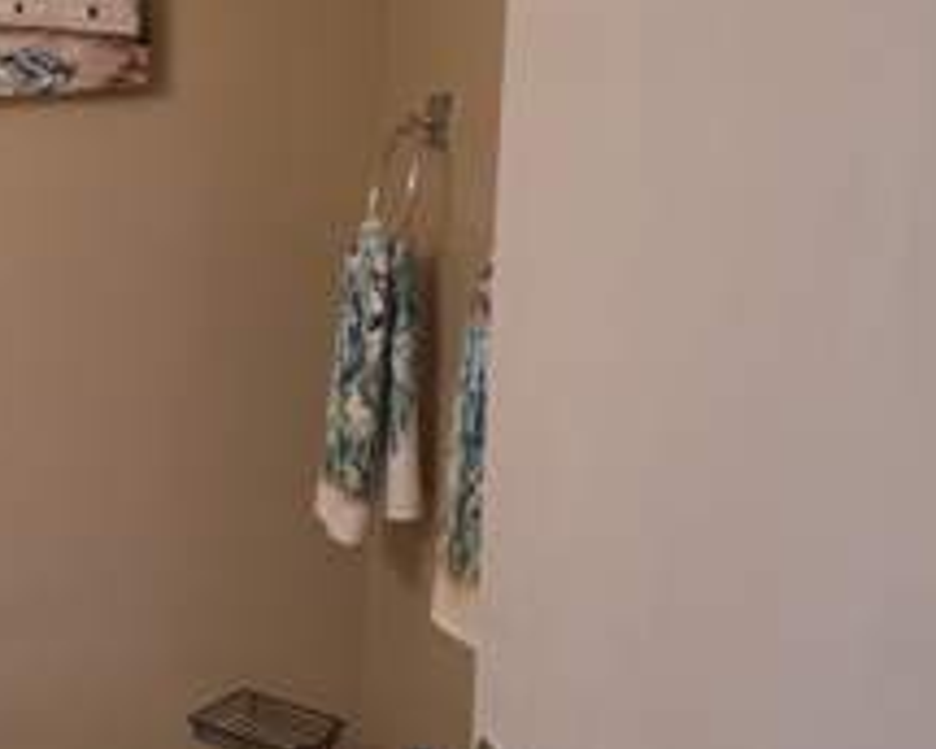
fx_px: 1385
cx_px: 13
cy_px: 551
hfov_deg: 34.2
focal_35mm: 50
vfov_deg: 29.8
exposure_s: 1/120
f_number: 1.7
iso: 320
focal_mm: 6.25
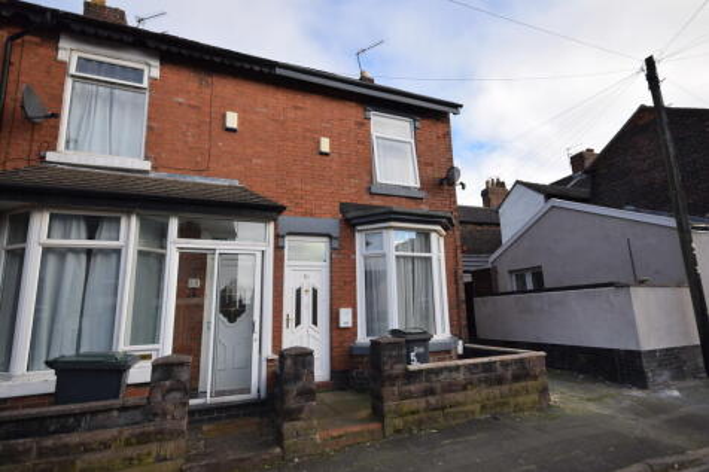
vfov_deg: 67.3
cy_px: 236
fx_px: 354
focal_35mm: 18
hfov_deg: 90.0
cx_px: 354
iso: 200
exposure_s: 1/250
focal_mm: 12
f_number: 8
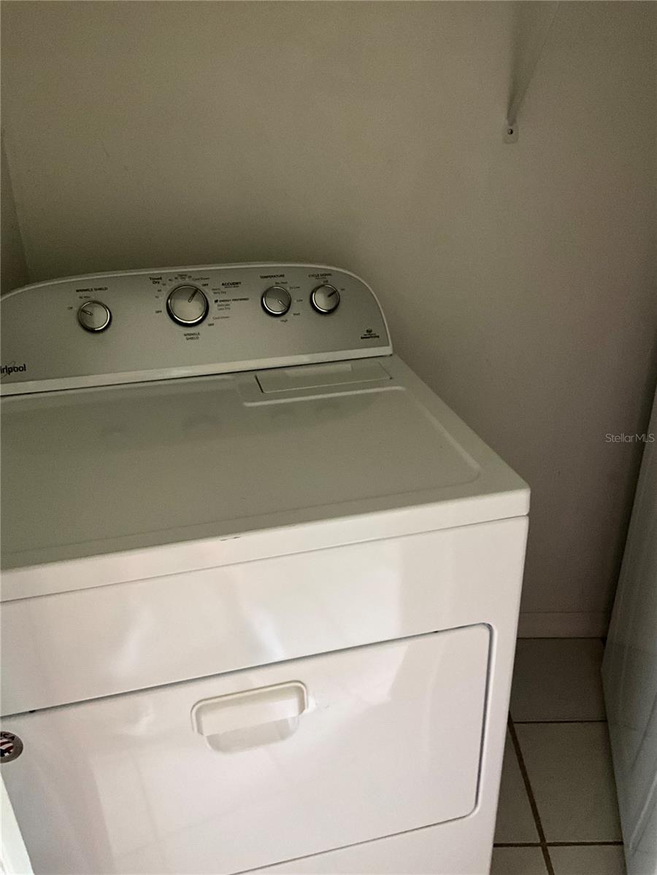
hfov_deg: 48.2
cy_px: 438
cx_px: 328
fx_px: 734
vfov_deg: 61.7
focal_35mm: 29
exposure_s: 1/33
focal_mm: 3
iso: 320
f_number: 1.8
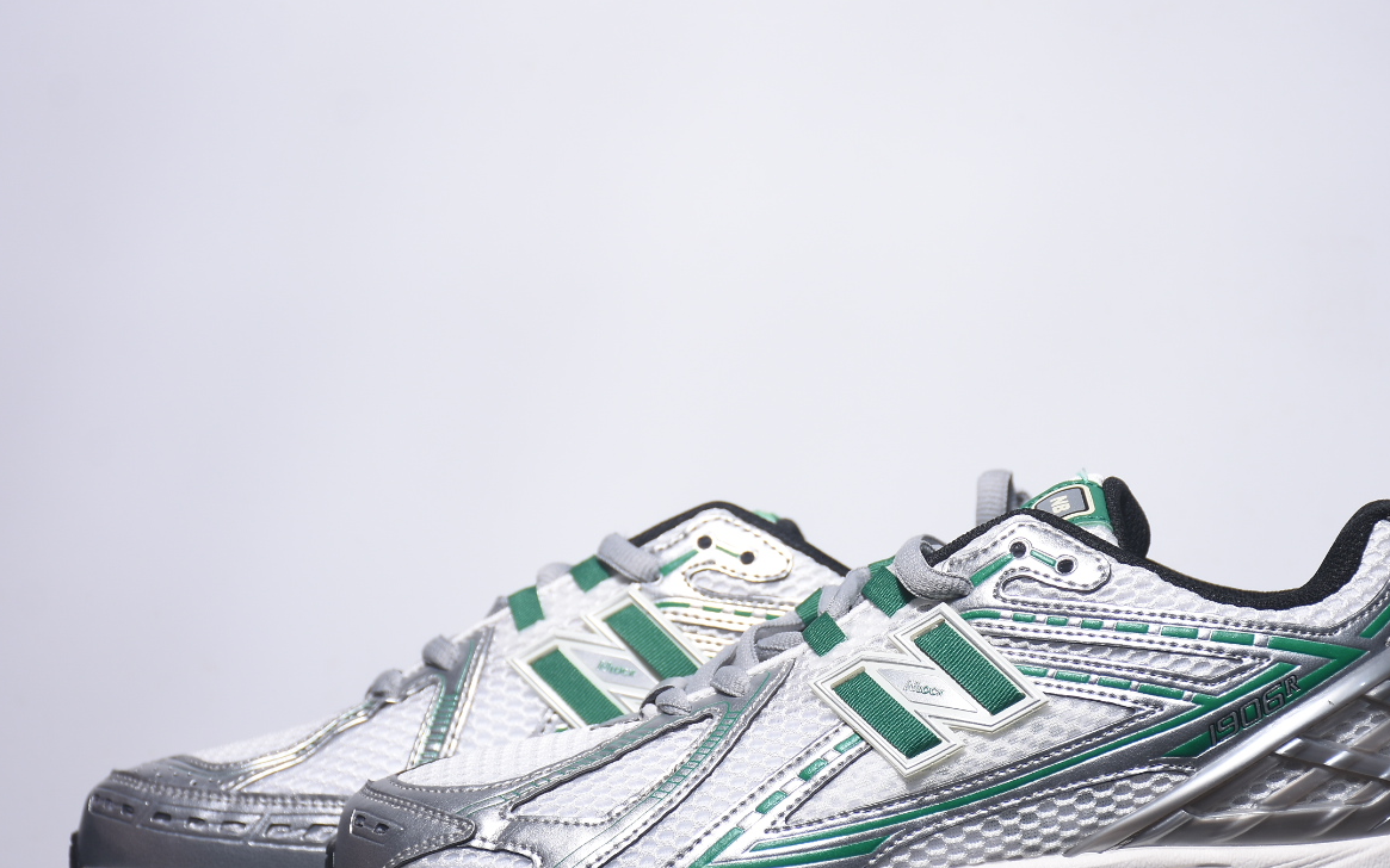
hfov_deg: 17.5
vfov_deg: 11.0
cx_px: 854
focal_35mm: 119
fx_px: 4508
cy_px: 496
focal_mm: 56
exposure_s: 1/20
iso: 100
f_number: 5.6
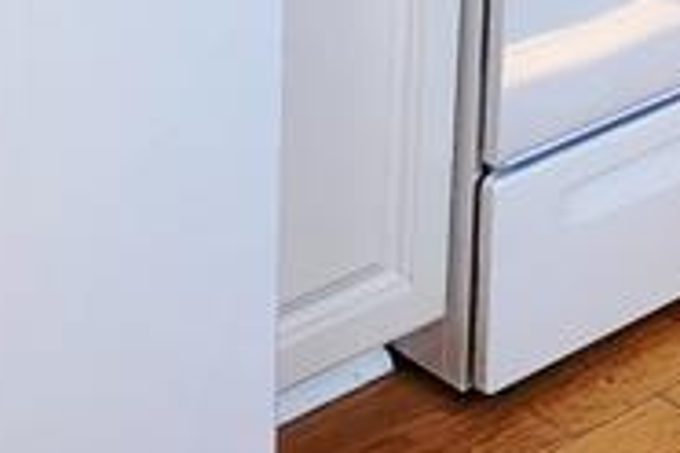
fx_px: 2493
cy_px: -526
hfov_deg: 15.5
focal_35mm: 132
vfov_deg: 9.5
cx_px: 472
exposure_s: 1/182
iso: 100
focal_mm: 6.4
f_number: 1.8
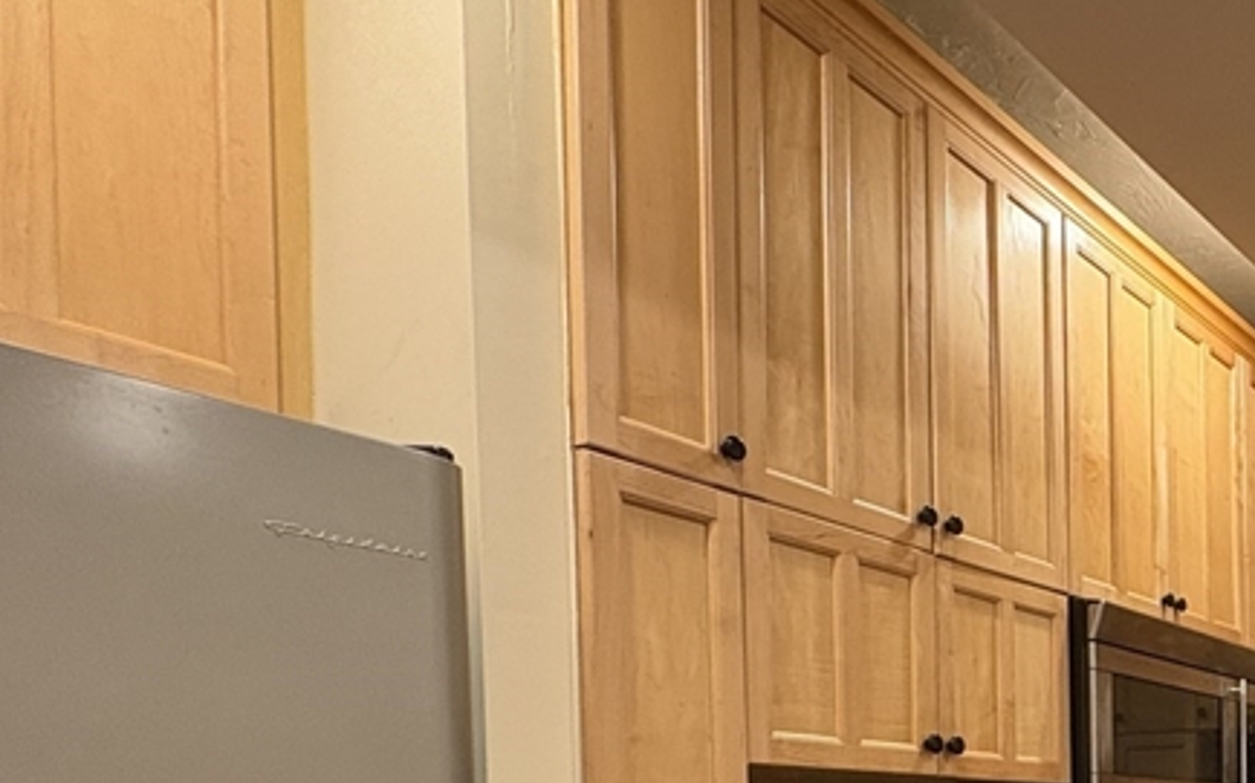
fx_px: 1197
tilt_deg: -1.0
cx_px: 1362
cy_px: 867
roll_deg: +1.9
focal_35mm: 35
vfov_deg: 31.9
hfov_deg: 43.6
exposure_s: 1/60
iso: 320
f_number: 2.2
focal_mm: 2.22
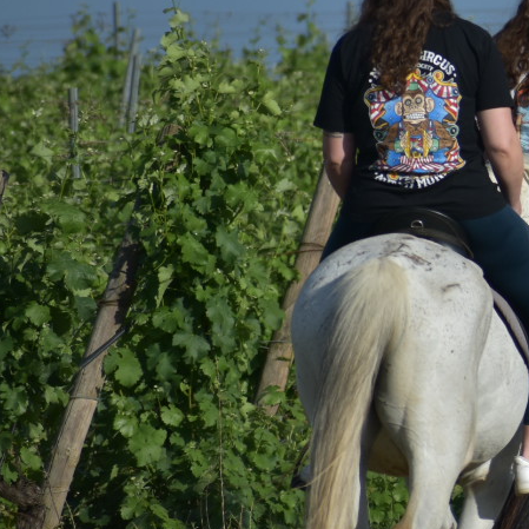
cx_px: 834
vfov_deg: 1.7
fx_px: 17480
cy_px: 143
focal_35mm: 1011
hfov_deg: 1.7
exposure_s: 1/1000
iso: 100
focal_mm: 220
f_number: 5.6
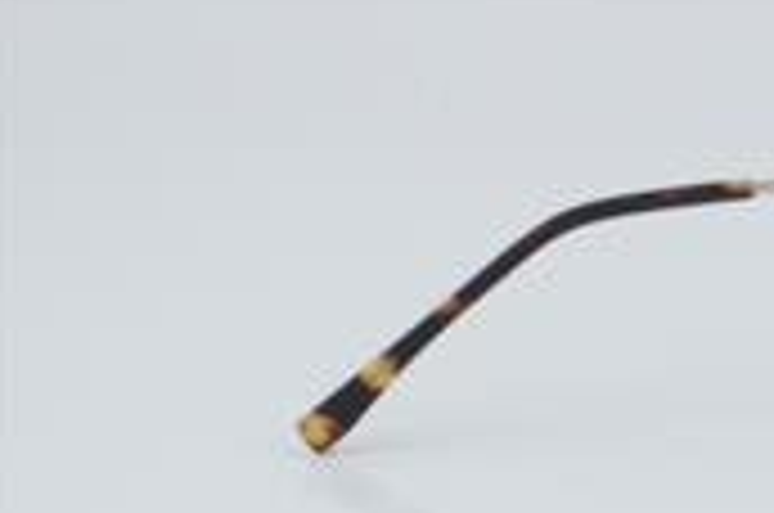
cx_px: 882
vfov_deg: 8.6
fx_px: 3373
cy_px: 567
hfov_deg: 12.8
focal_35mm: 157
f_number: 32
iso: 100
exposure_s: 1/4
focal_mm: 45
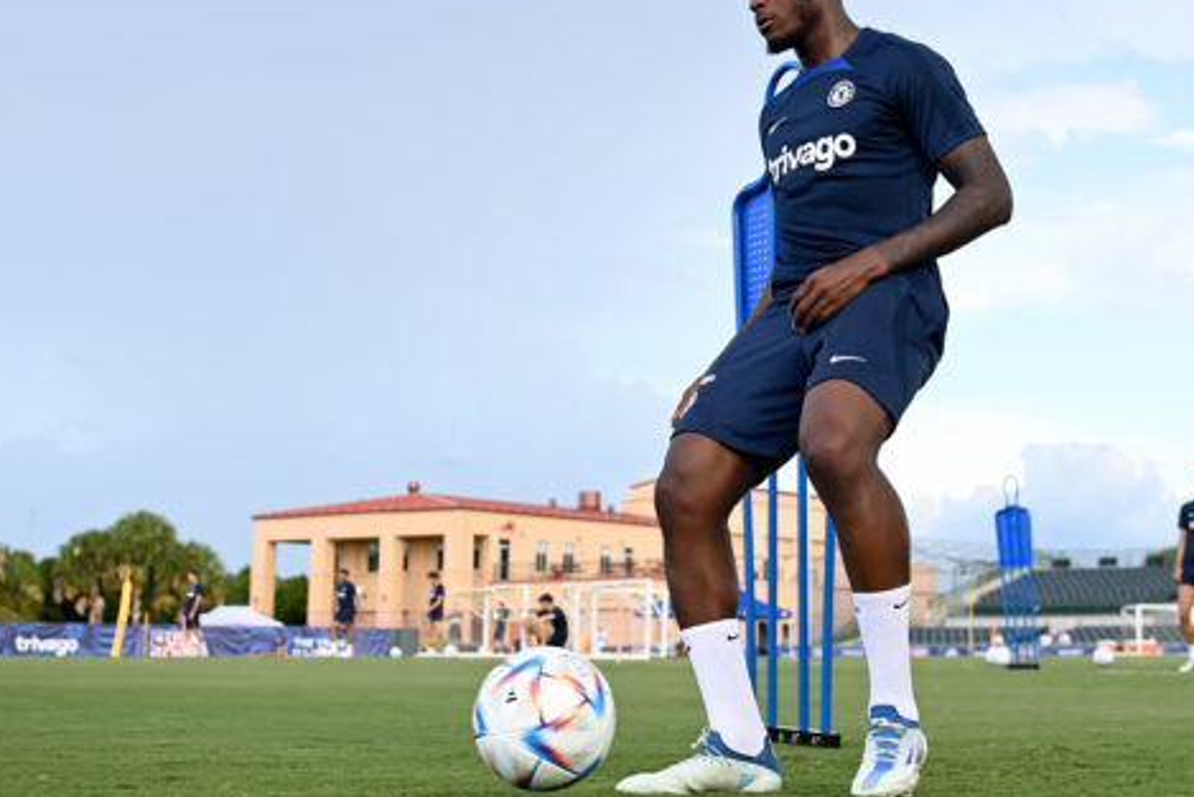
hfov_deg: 41.1
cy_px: 323
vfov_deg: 28.0
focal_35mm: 48
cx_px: 591
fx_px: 1592
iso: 400
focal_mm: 30
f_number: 4.5
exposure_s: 1/1000
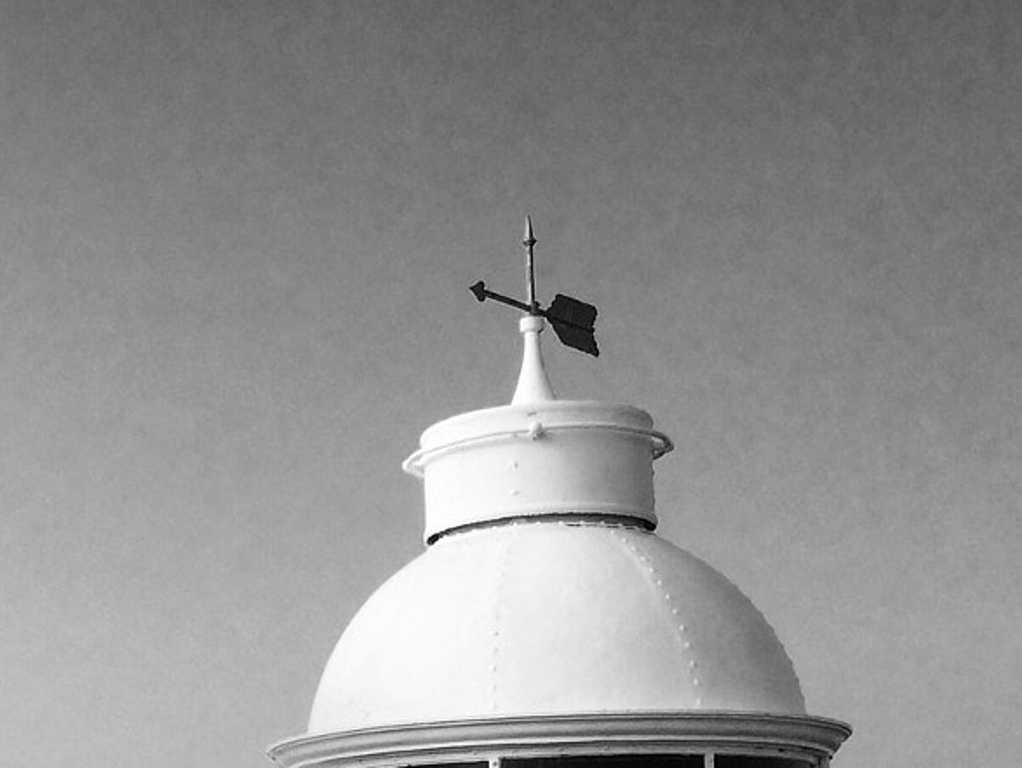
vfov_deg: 18.3
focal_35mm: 79
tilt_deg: +6.7
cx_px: -200
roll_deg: -0.4
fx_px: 2334
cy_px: 735
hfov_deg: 22.7
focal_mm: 4.15
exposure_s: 1/2053
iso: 32
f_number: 2.2
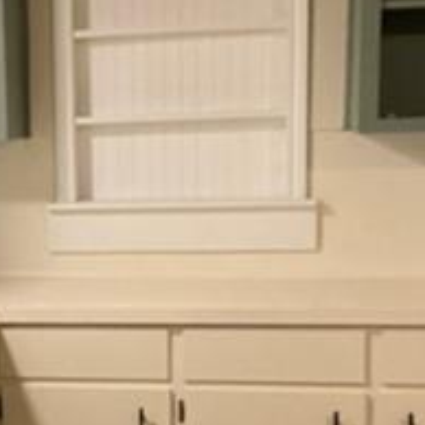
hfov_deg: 18.6
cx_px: 9
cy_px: 307
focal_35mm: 91
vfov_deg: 19.0
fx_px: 1264
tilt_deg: -7.6
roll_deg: +1.9
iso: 400
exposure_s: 1/60
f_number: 1.8
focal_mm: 4.25
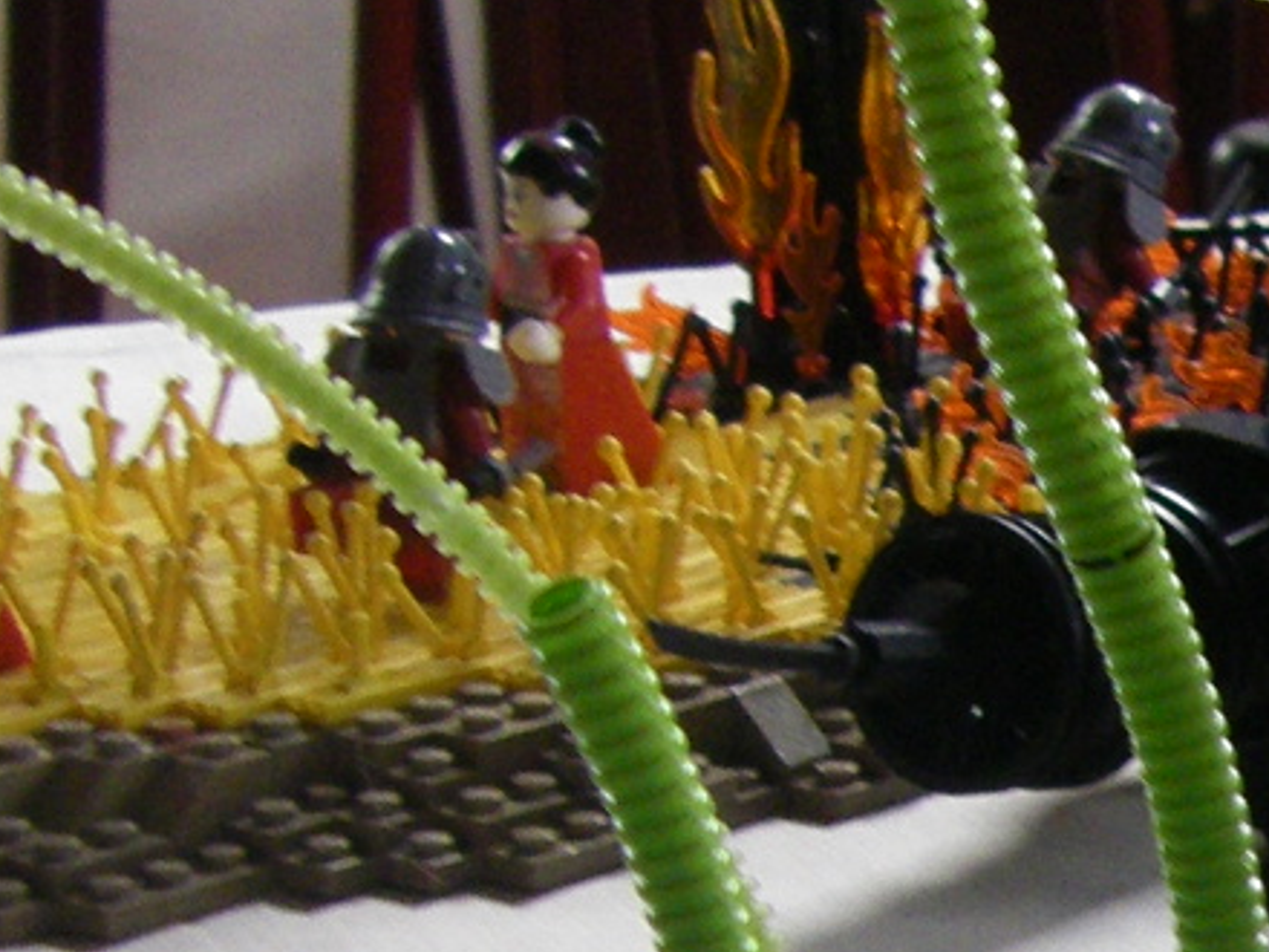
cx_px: 1875
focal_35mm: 177
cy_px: 1088
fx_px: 6489
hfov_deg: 10.8
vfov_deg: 8.3
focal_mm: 6.3
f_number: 3.5
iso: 200
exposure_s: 1/50
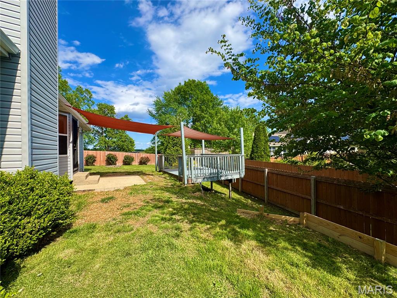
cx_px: 198
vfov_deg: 85.7
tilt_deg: -0.3
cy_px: 149
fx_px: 161
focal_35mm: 14
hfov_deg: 102.1
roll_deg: +1.3
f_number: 2.2
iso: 40
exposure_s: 1/1323
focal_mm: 2.22
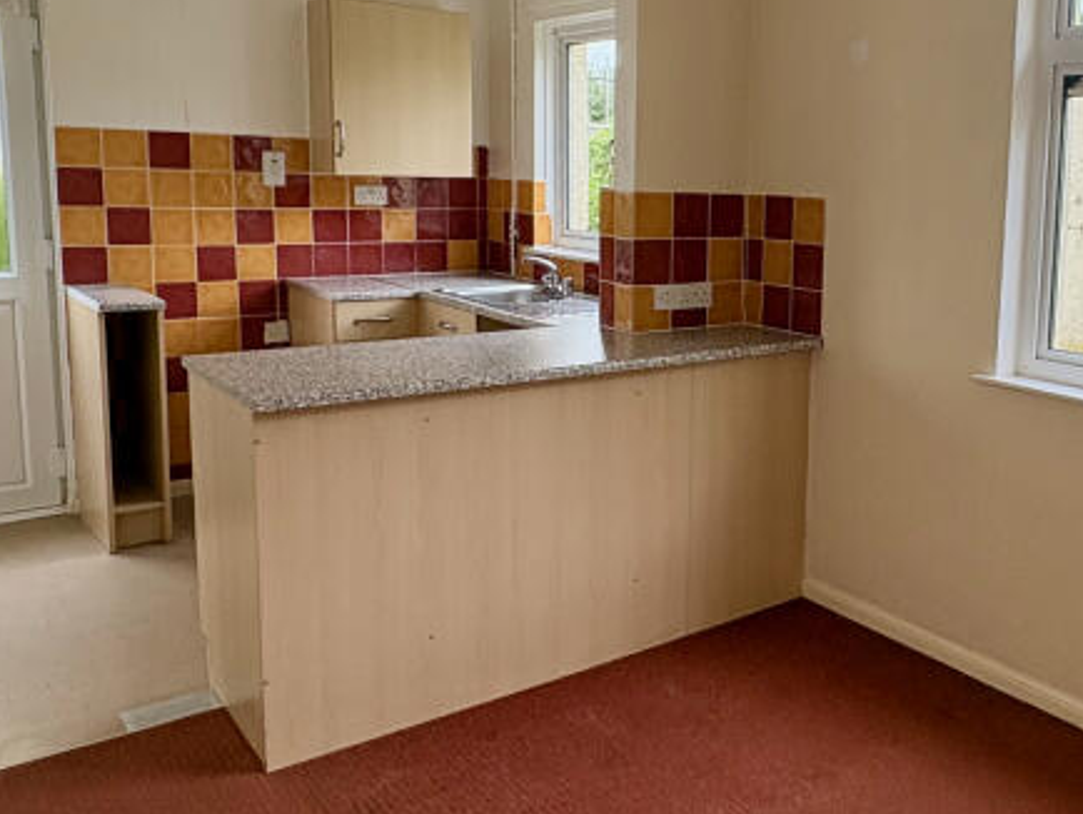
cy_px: 320
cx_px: 828
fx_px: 1033
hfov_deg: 52.6
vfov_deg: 42.7
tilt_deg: -8.1
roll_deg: +0.2
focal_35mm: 33
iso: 64
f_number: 2.2
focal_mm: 2.22
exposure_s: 1/138
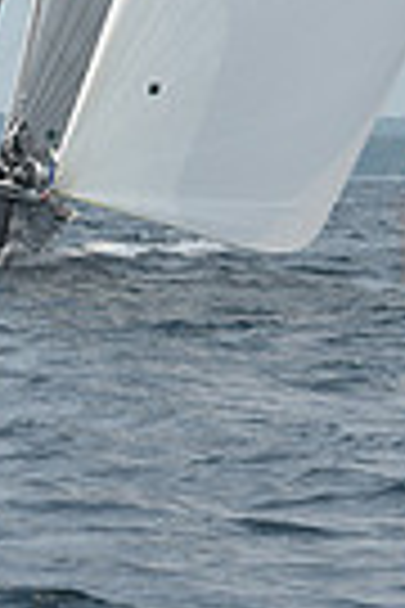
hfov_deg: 2.9
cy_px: -455
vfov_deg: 4.2
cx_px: 155
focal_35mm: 481
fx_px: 8116
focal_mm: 112
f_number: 8
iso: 250
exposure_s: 1/1250
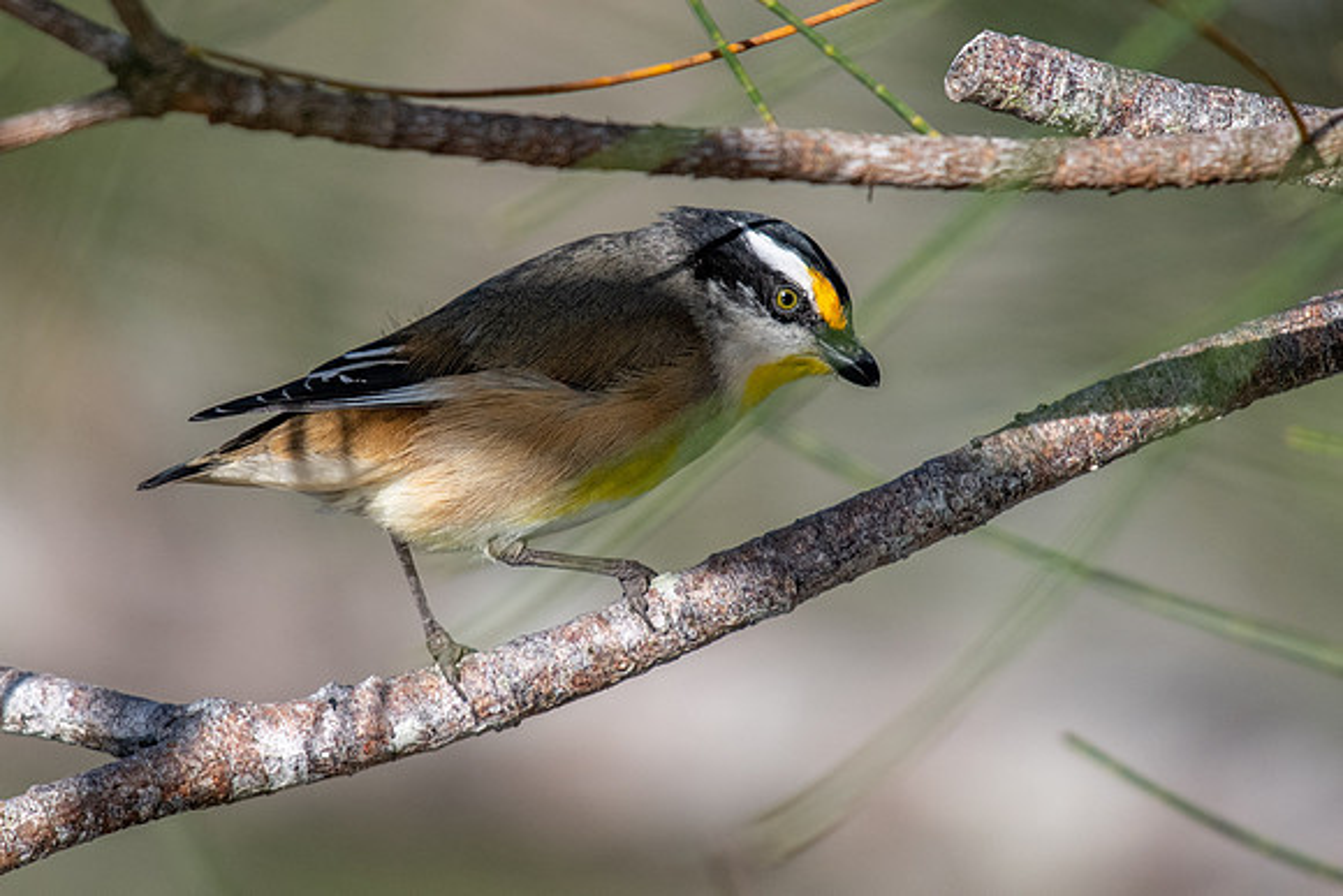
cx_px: 531
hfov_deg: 2.0
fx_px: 38364
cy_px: 369
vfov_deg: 1.3
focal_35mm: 1028
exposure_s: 1/1600
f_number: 5.6
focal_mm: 500
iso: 400
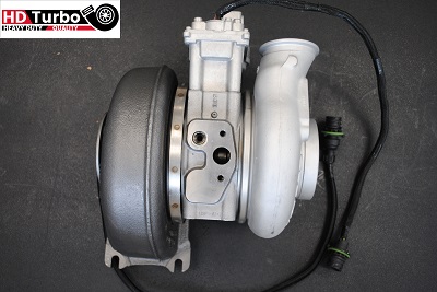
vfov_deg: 34.2
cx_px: 218
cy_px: 146
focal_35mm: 39
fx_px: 474
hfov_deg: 49.5
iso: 220
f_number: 4.2
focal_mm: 26
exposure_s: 1/30
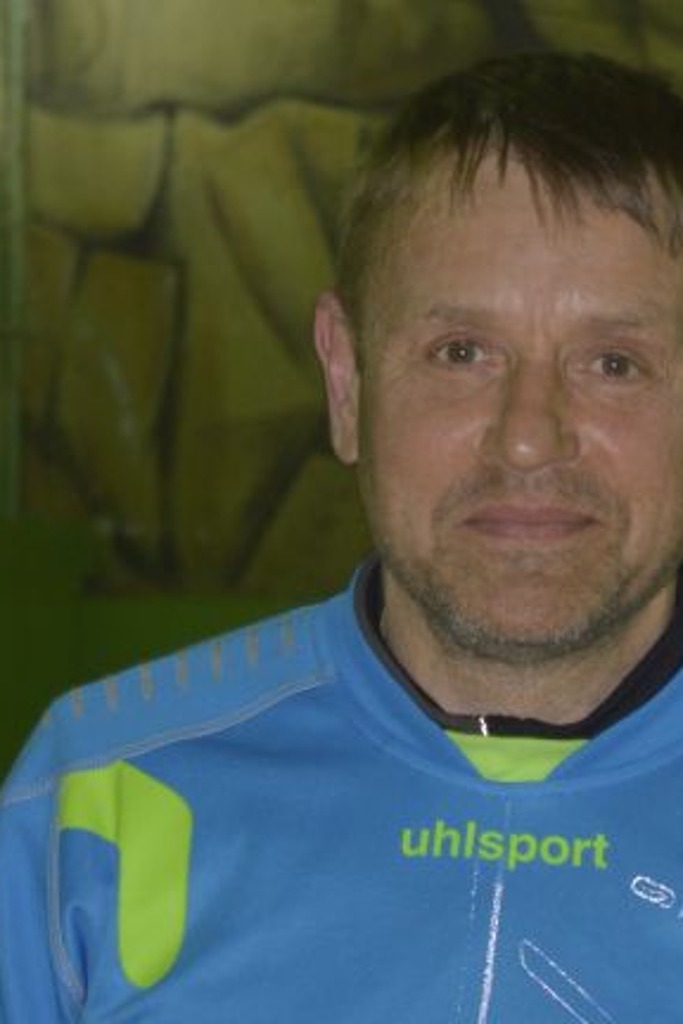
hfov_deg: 5.7
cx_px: 628
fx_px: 6829
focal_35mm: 240
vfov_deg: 8.5
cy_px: 1327
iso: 400
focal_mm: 46
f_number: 5.3
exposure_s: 1/15
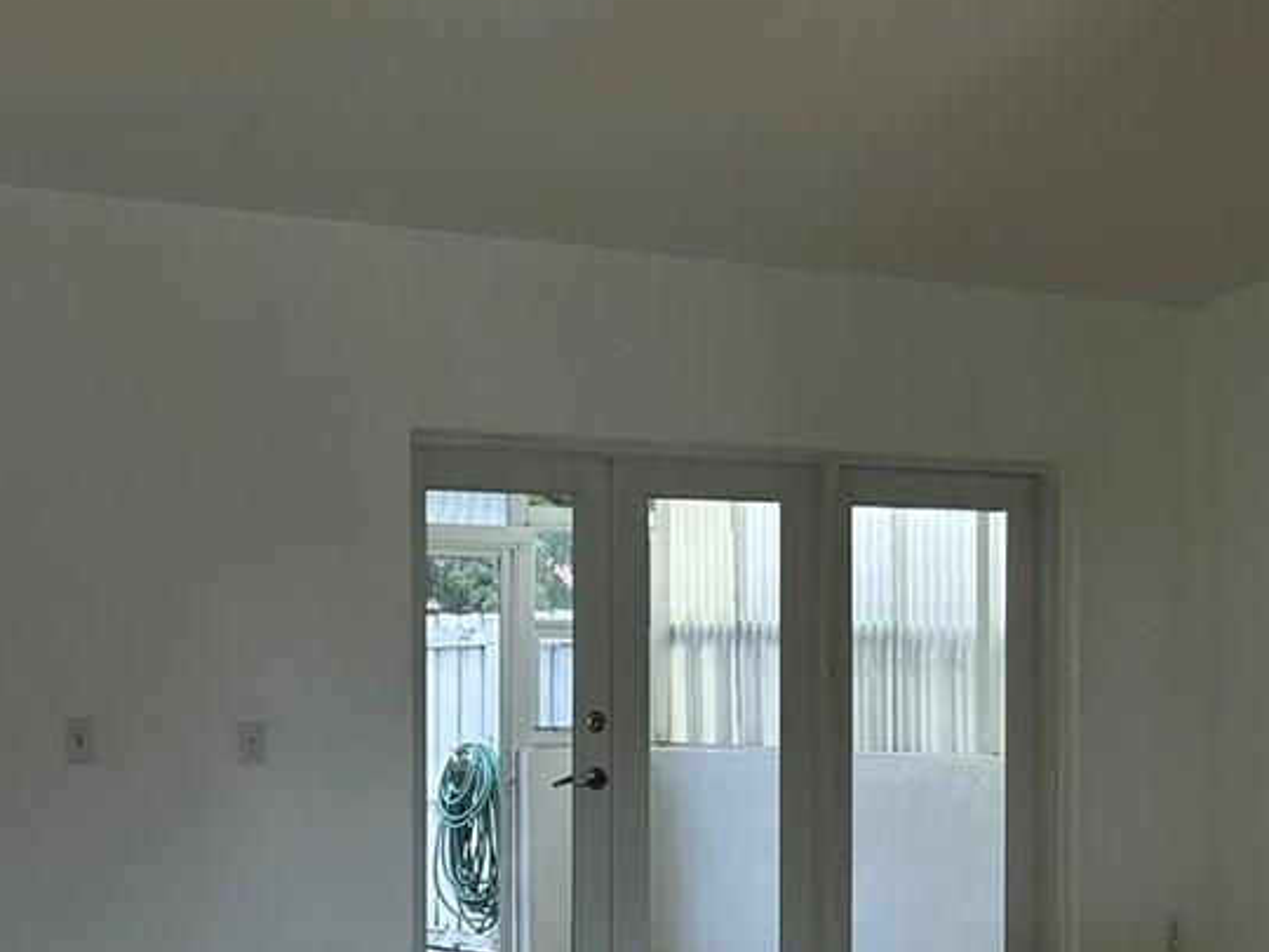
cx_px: 971
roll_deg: -0.1
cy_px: 658
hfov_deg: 25.0
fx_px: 2823
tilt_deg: -1.2
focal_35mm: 77
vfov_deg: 19.1
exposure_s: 1/225
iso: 50
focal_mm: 5.7
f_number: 1.5
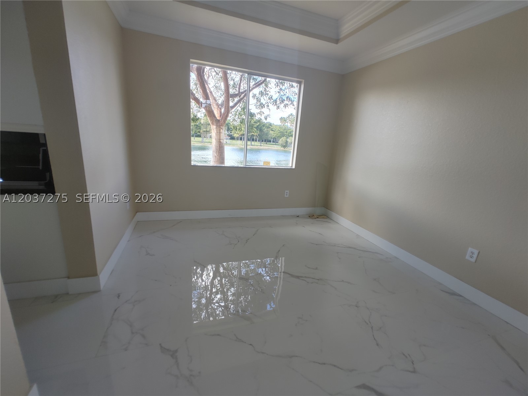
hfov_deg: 98.2
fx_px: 229
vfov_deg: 81.7
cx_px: 264
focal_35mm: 15
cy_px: 198
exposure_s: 1/100
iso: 50
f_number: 1.9
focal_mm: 1.78
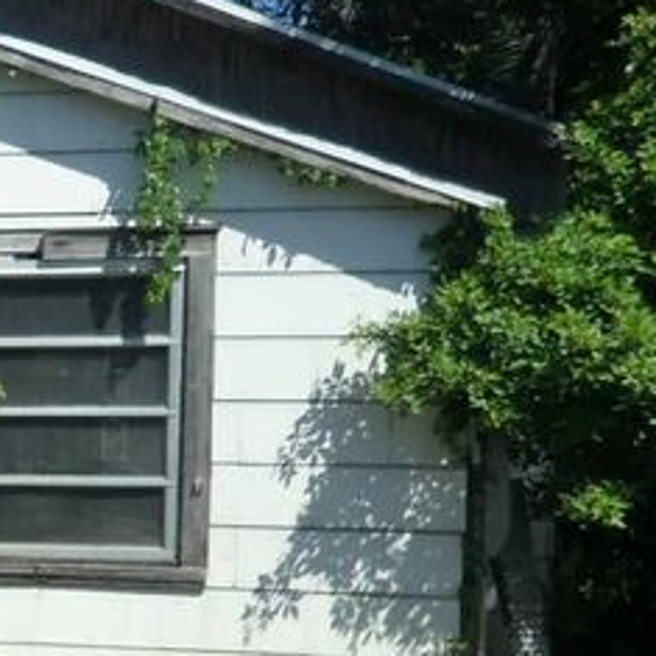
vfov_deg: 16.6
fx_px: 2230
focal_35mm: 104
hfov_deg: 14.1
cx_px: -662
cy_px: 502
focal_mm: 4.9
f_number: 9.1
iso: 80
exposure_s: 1/180
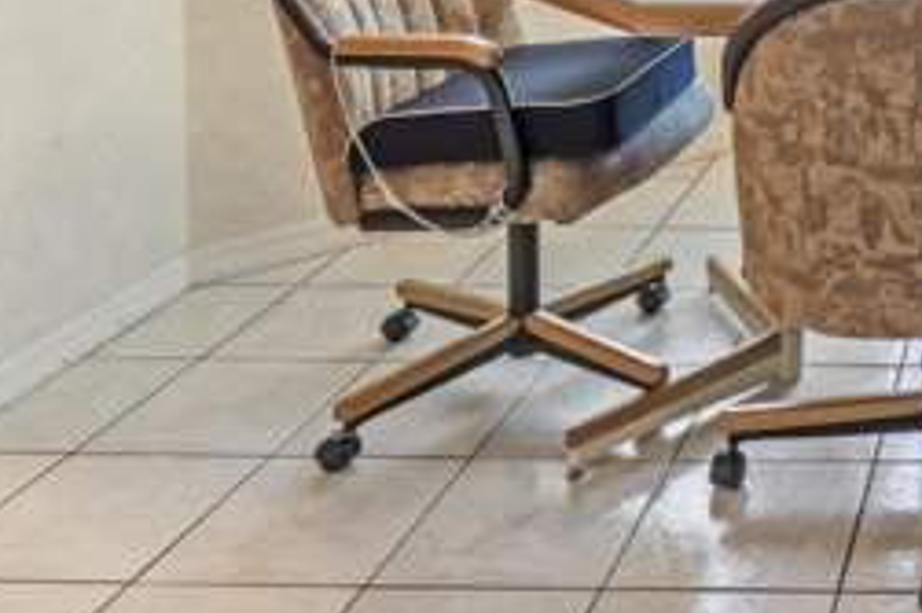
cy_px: -272
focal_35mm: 53
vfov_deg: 21.9
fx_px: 1346
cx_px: 1032
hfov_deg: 32.8
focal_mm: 11
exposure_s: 1/125
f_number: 9
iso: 250
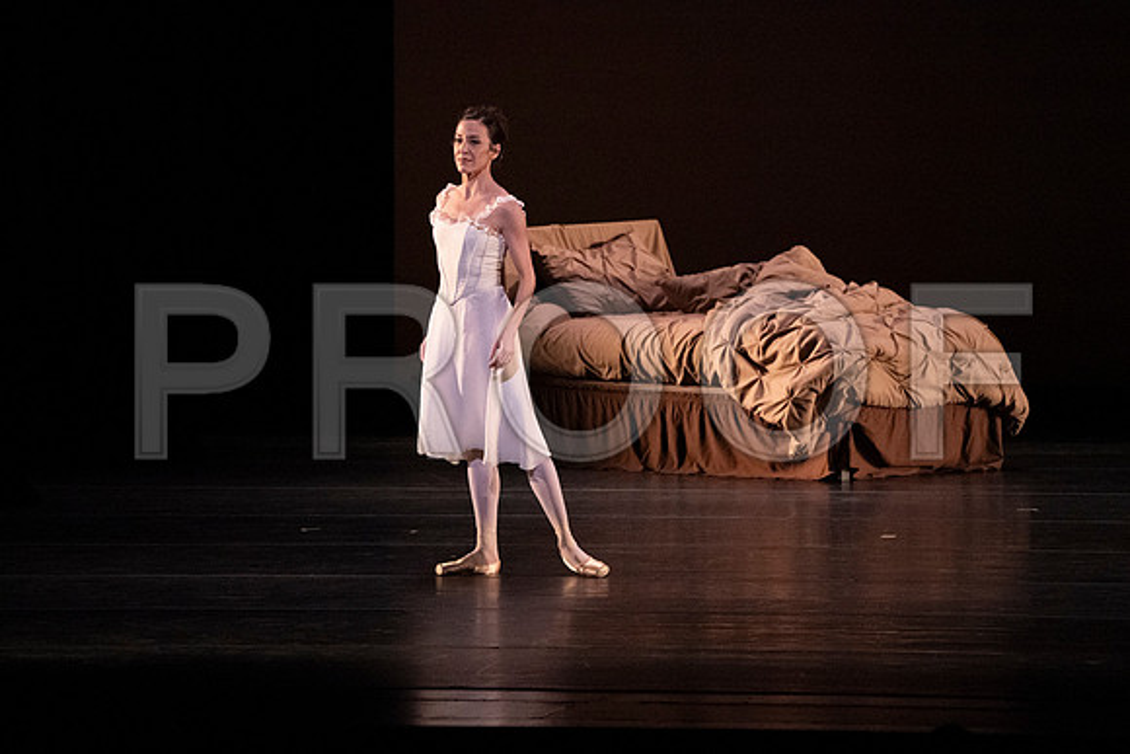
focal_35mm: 336
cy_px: 377
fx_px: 10549
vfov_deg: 4.1
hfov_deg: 6.1
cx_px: 565
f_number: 5.6
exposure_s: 1/400
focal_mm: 336
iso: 20000
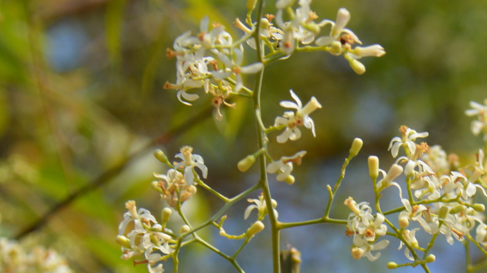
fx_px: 4080
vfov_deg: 3.8
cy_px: 373
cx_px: 504
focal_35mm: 316
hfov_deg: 6.8
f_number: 8
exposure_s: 1/250
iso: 100
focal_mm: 72
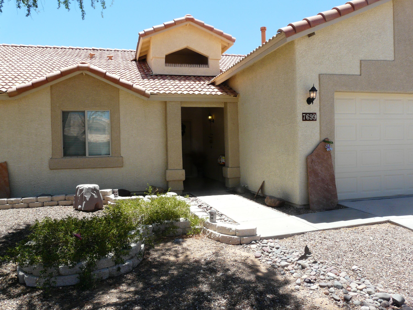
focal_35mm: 28
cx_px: 206
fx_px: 334
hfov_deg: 63.4
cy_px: 155
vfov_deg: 49.7
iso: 100
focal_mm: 4.6
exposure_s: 1/320
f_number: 5.6
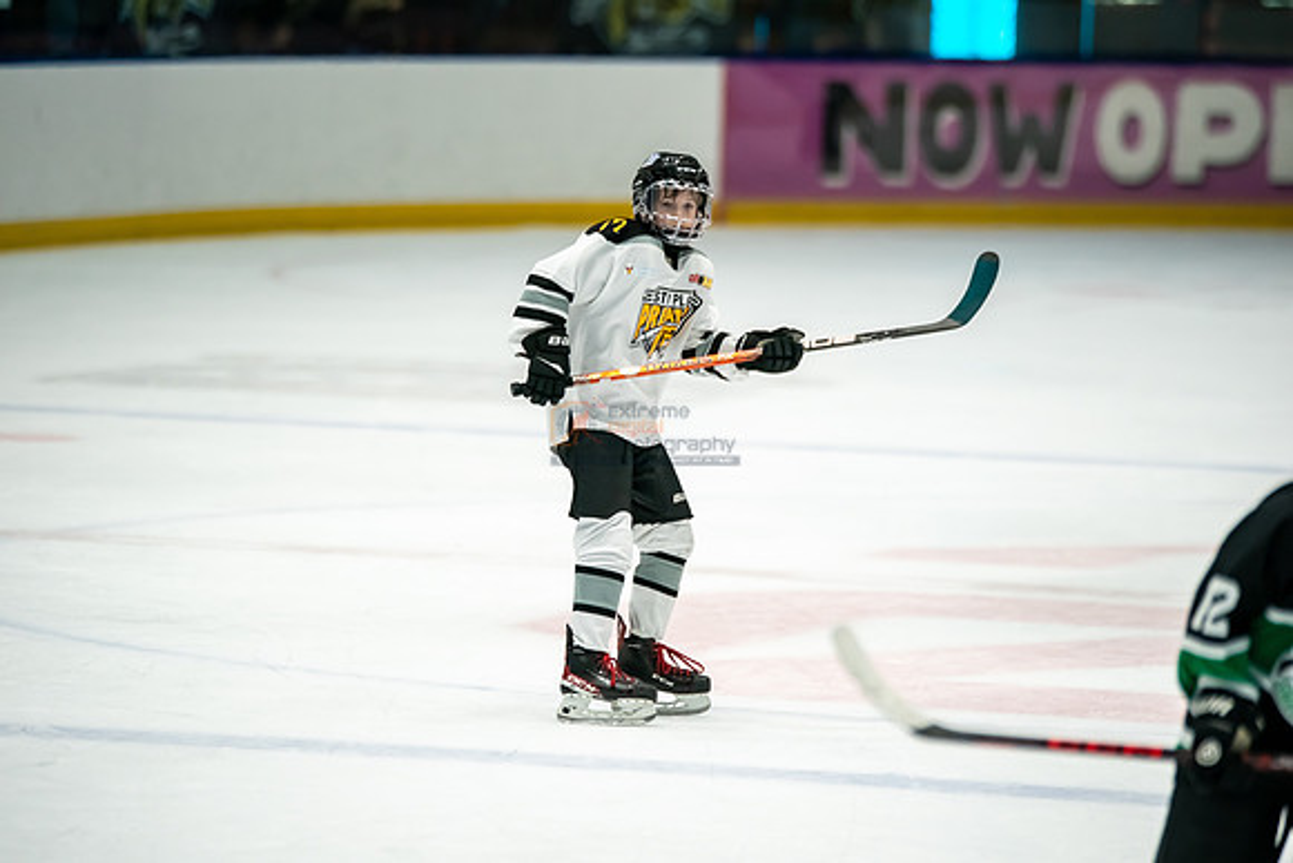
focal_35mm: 247
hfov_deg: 8.3
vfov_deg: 5.6
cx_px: 646
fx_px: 8873
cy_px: 432
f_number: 3.2
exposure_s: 1/1250
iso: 3200
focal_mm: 247
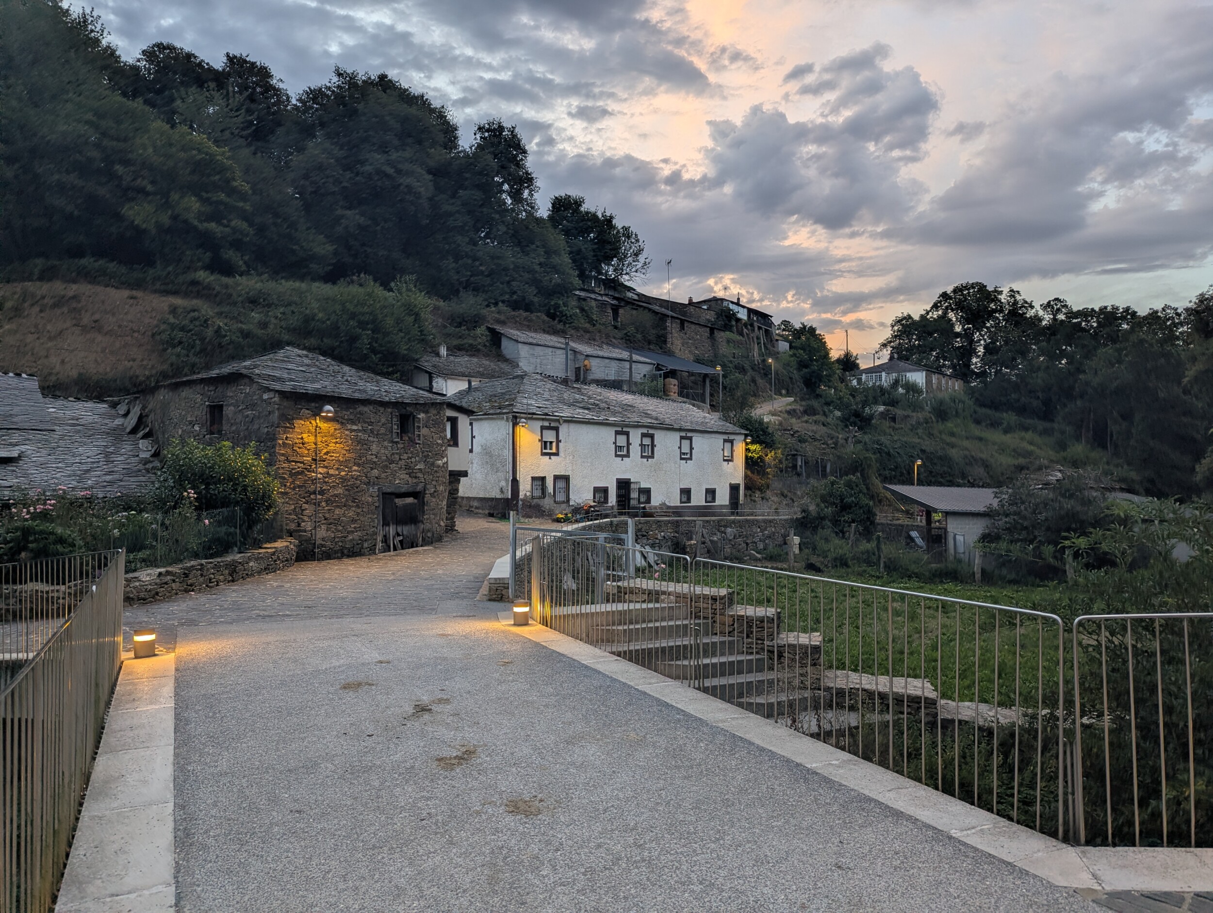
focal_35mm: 24
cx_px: 606
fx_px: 842
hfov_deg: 71.5
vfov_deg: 56.9
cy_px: 456
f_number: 1.85
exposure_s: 1/47.9
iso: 43
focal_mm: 6.81
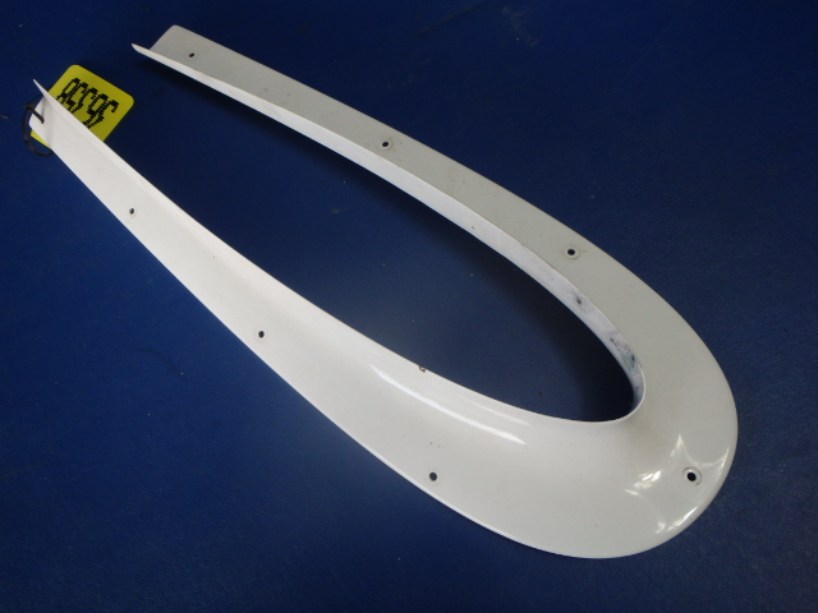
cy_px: 306
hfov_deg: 63.4
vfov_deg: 49.7
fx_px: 662
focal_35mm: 28
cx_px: 409
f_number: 3.9
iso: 200
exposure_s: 1/60
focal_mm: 5
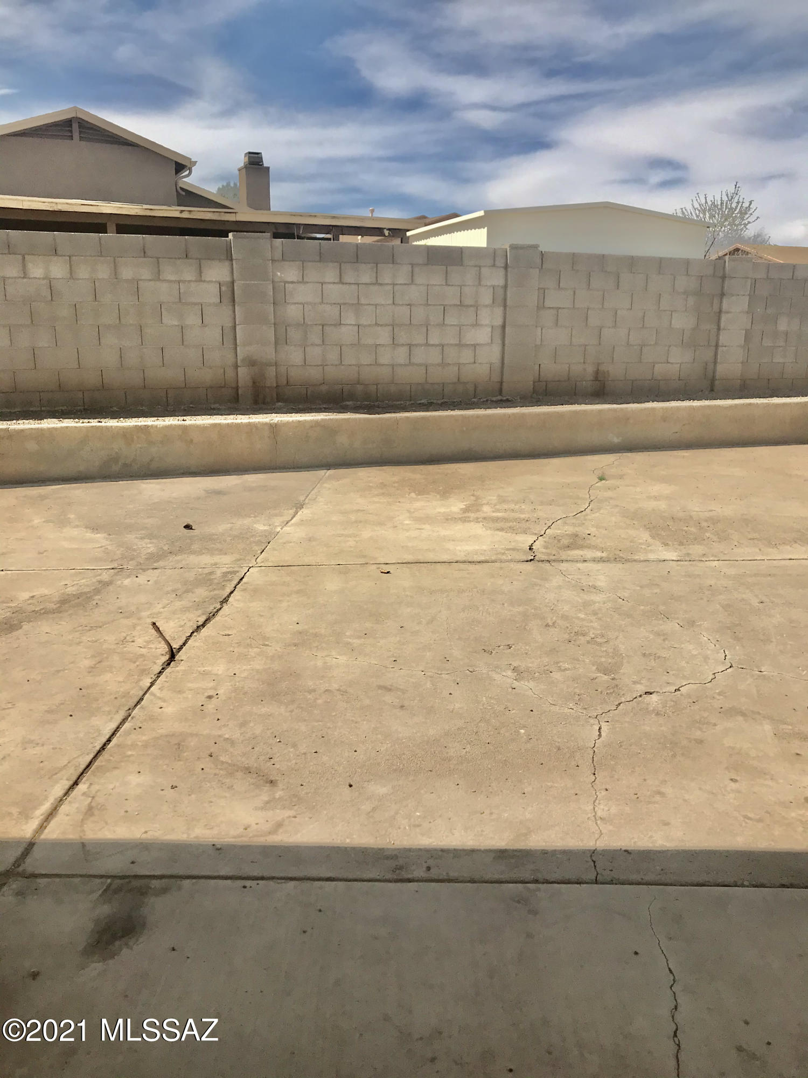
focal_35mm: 28
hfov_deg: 49.7
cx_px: 404
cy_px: 539
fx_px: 871
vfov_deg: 63.4
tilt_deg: -13.3
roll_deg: -0.1
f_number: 1.8
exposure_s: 1/4000
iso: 20
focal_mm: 3.99
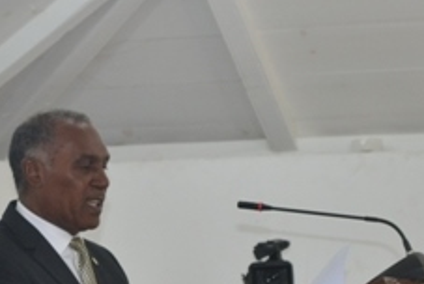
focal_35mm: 232
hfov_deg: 8.8
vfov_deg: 5.9
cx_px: 82
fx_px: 2741
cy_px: 220
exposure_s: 1/60
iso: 450
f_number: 5.6
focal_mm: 55
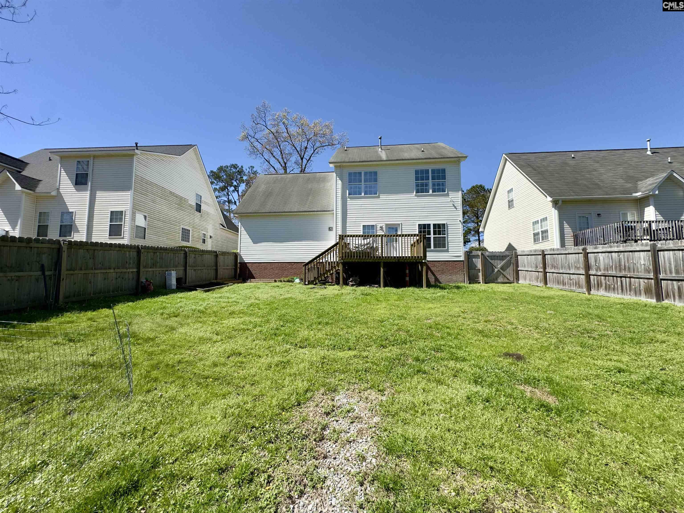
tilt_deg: +5.4
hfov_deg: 102.1
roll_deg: +0.1
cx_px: 342
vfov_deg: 85.7
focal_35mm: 14
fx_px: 277
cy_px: 256
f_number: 2.2
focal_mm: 2.22
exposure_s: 1/1748
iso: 50
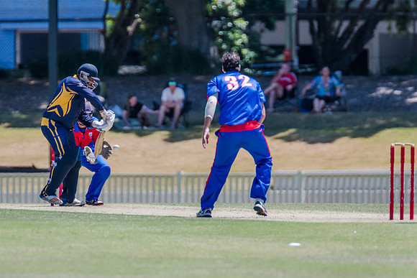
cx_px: 156
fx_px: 8709
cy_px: 124
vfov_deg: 1.8
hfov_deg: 2.7
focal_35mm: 752
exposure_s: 1/2000
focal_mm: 600
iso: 800
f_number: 5.6
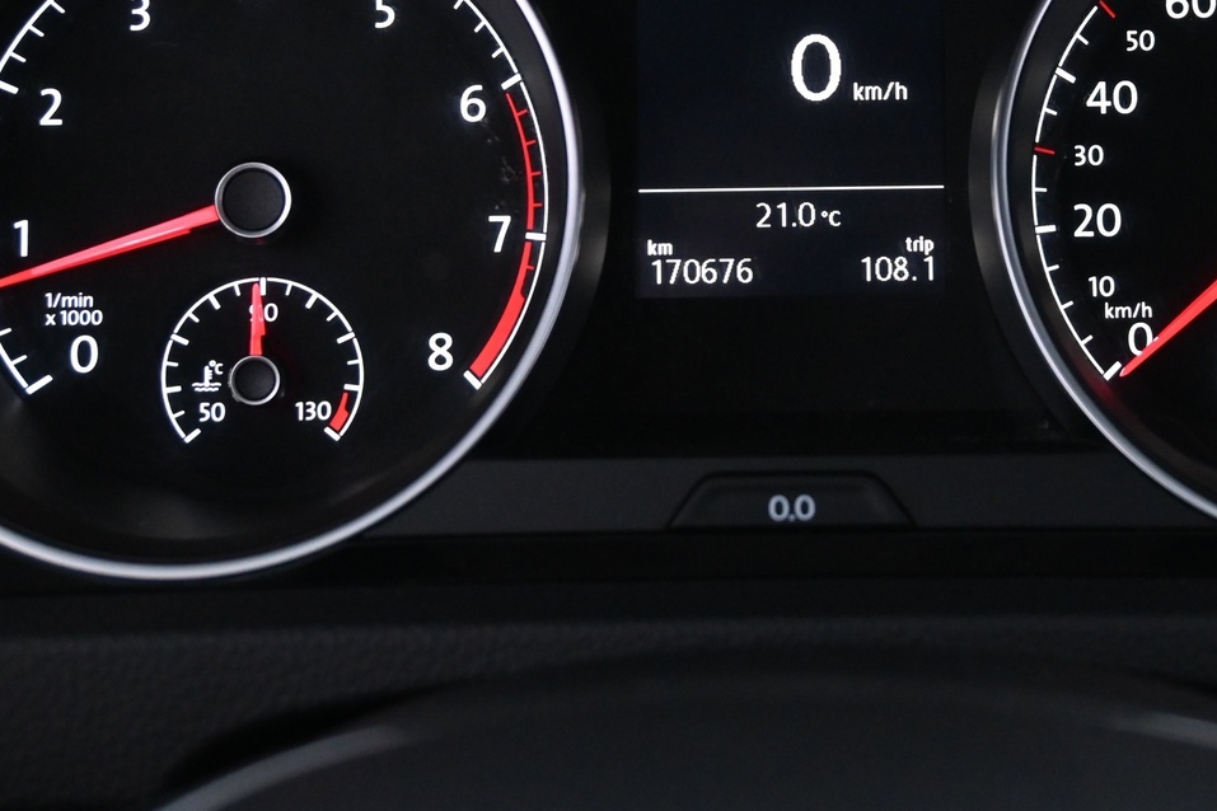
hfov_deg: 30.3
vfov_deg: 20.5
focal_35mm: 66
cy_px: 205
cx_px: 795
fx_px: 2231
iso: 2800
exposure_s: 1/40
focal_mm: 26
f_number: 4.5
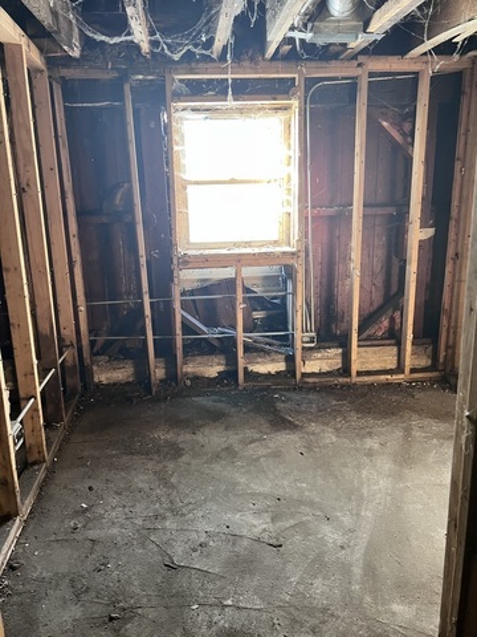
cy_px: 318
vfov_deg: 67.3
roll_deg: +2.6
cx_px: 238
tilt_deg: -13.0
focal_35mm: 26
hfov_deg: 53.1
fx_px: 478
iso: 320
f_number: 1.5
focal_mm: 5.7
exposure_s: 1/60
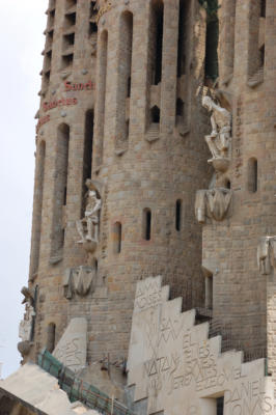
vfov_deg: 13.1
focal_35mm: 158
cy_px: 208
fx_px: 1814
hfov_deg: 8.7
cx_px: 138
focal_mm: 105
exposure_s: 1/80
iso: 200
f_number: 16
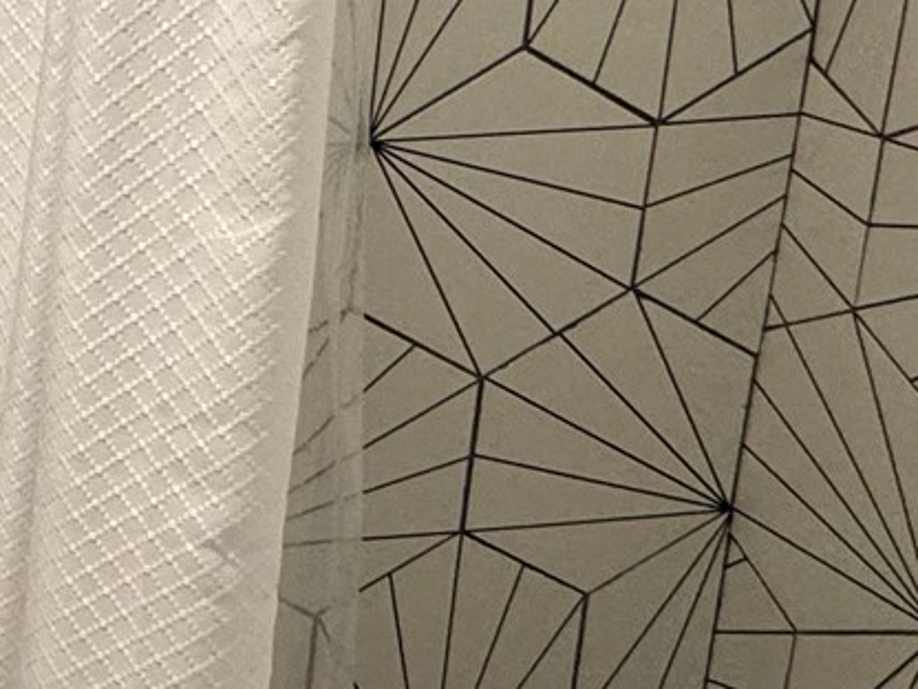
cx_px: -611
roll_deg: +1.8
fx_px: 1830
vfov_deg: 21.0
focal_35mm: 69
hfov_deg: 21.4
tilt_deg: -15.7
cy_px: 124
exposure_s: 1/60
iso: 200
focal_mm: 2.22
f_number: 2.2
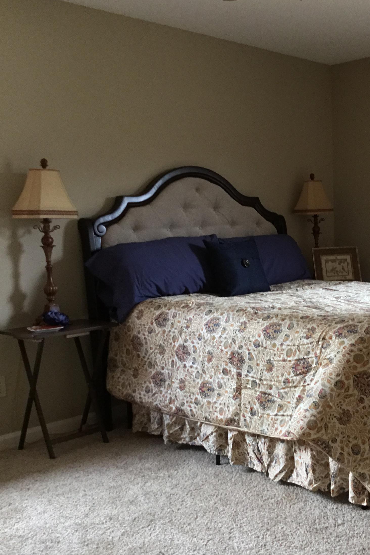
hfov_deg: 29.3
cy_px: 275
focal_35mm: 44
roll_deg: +1.6
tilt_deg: -5.8
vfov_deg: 44.5
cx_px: 330
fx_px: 678
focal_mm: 3.3
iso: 200
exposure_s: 1/30
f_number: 2.4
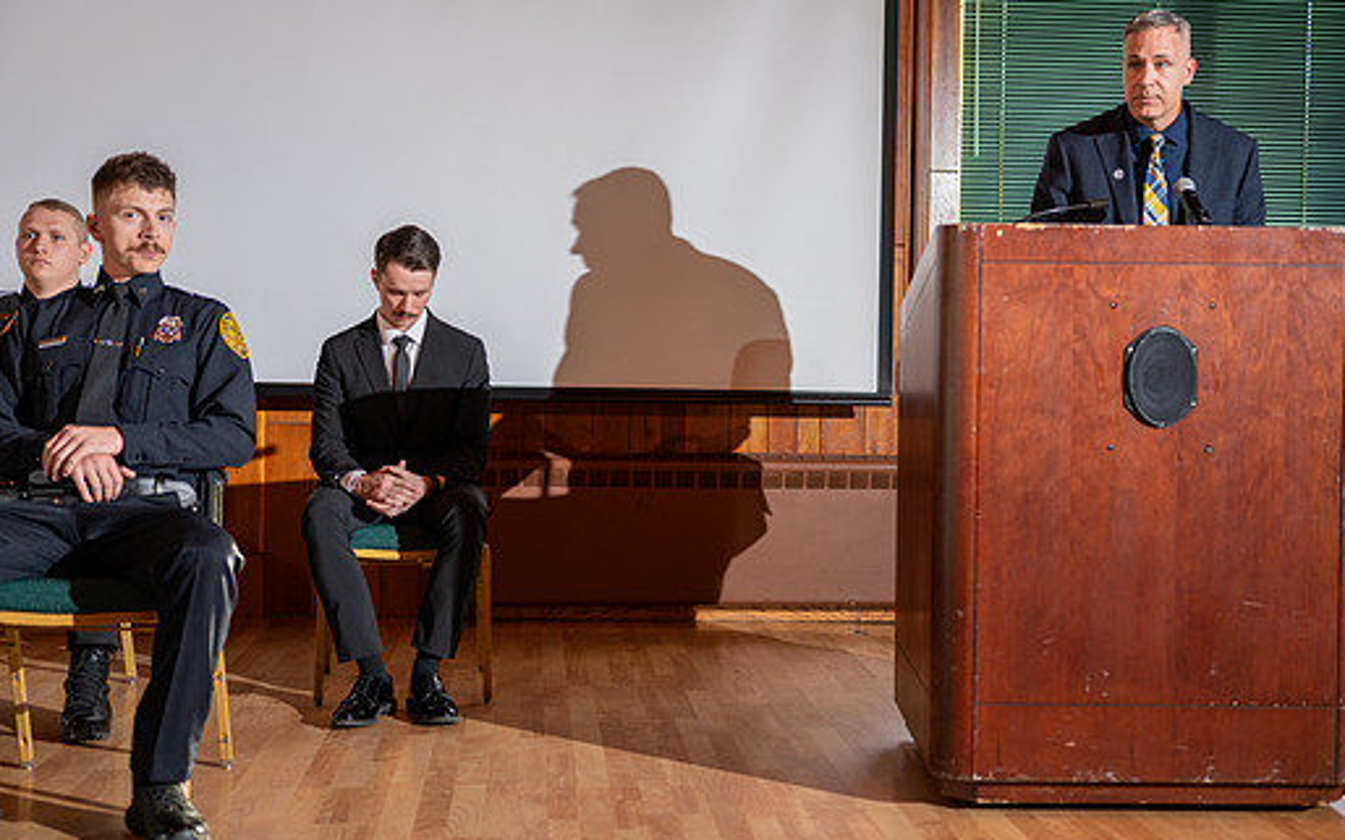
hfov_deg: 43.5
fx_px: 1686
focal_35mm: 46
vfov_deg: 28.0
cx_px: 717
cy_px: 419
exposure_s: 1/200
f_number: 2.5
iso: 500
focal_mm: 40
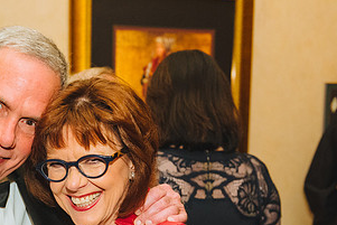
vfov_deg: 16.6
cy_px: 215
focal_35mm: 81
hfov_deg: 24.2
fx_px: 759
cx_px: 18
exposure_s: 1/125
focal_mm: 42
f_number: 4
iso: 3200
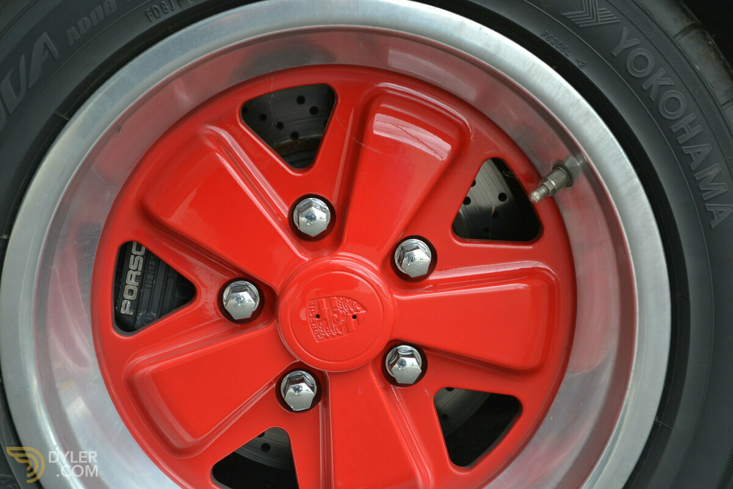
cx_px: 366
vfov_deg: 16.6
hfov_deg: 24.6
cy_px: 244
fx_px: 1680
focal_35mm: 82
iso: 400
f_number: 5.6
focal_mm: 55
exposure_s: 1/80
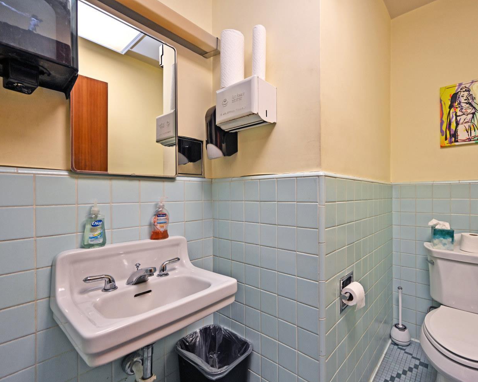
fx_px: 226
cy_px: 194
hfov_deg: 92.1
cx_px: 284
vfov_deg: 80.4
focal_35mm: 16
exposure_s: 1/60
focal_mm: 14
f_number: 4
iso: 220
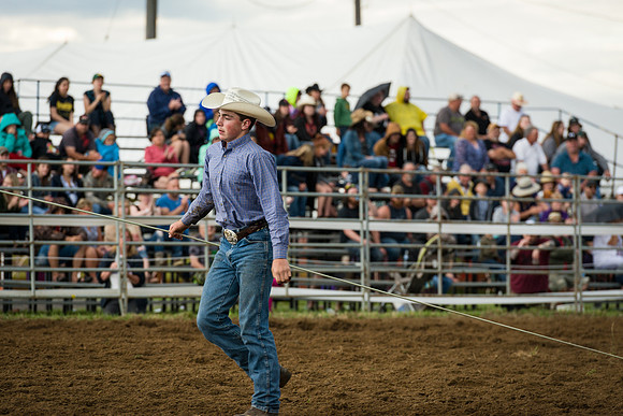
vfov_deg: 6.7
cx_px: 312
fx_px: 3538
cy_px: 208
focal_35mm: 204
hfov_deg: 10.1
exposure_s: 1/320
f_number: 4.5
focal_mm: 200
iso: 800
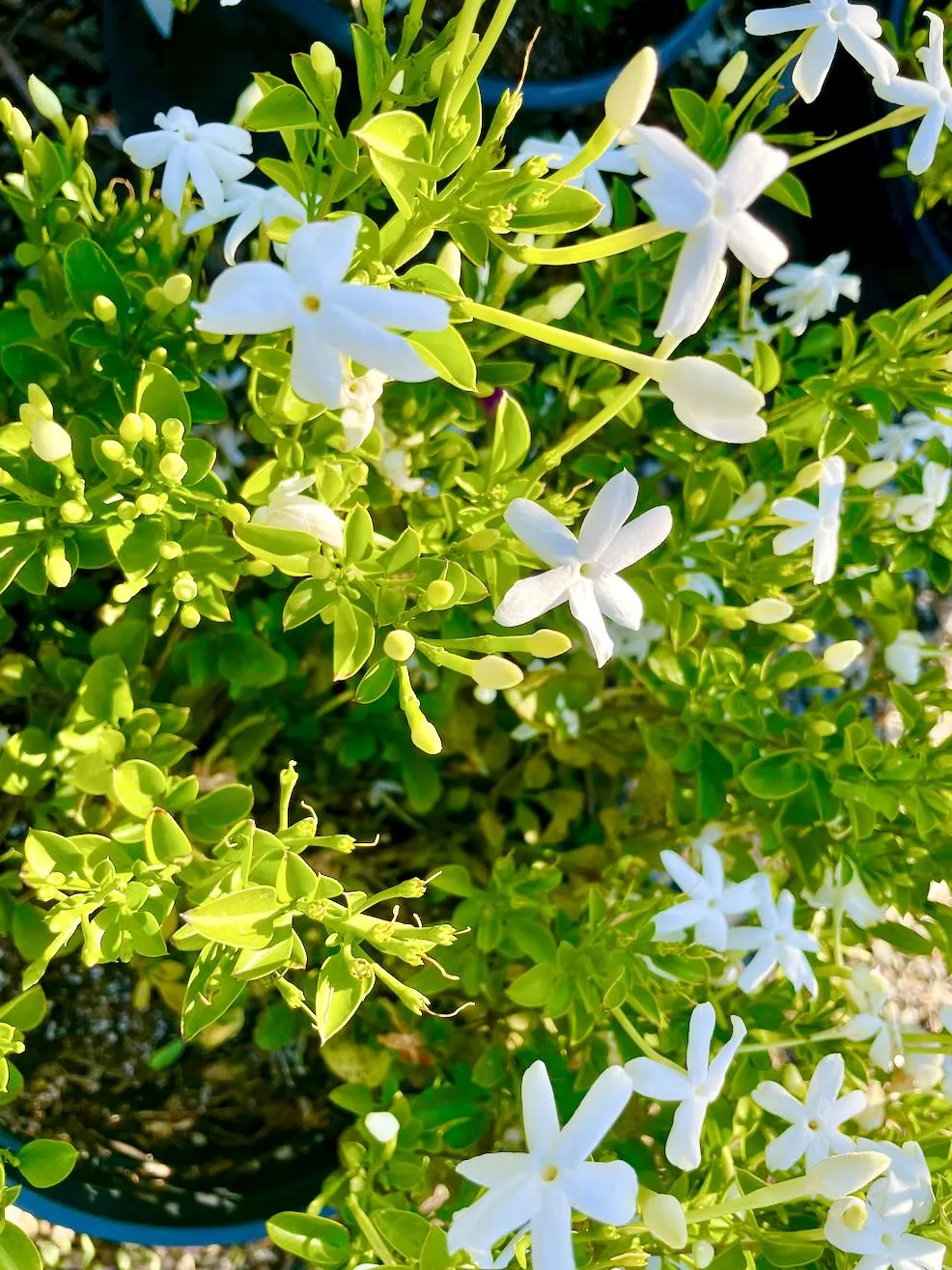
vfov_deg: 65.3
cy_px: 649
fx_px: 990
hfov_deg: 51.3
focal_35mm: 27
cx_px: 487
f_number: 1.6
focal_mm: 4.2
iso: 32
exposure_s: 1/626
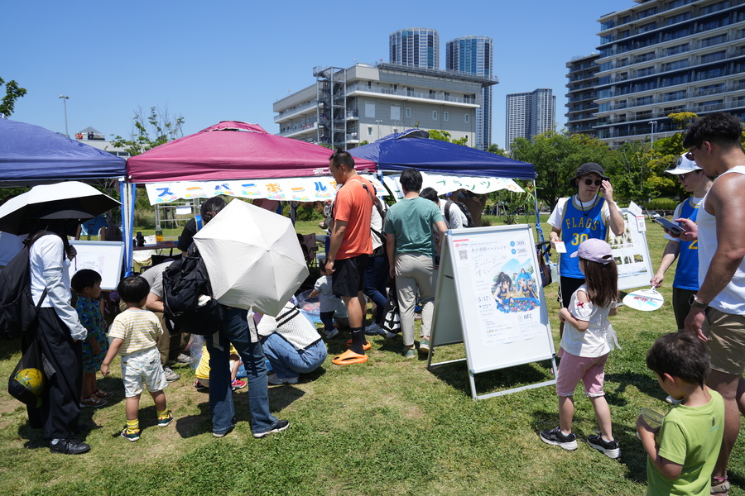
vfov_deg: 53.1
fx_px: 497
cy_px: 248
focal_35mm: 24
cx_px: 372
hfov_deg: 73.7
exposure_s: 1/800
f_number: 4.5
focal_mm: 24
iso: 100
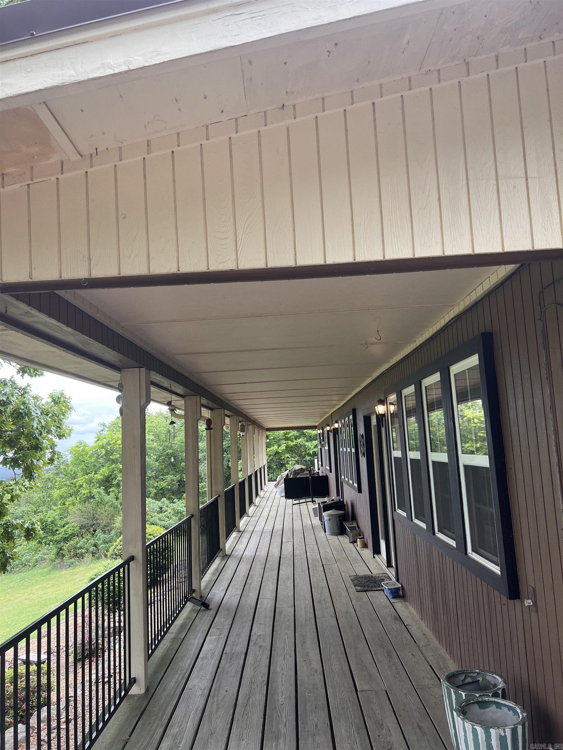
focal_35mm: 26
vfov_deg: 67.3
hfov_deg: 53.1
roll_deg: +3.0
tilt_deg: +5.4
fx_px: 564
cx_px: 282
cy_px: 375
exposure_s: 1/361
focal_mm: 5.7
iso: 50
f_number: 1.5
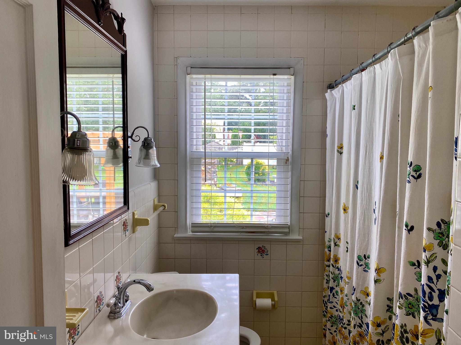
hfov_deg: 67.3
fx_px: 346
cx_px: 230
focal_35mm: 26
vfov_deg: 53.1
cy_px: 172
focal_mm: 4.25
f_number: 1.8
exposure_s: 1/120
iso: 64
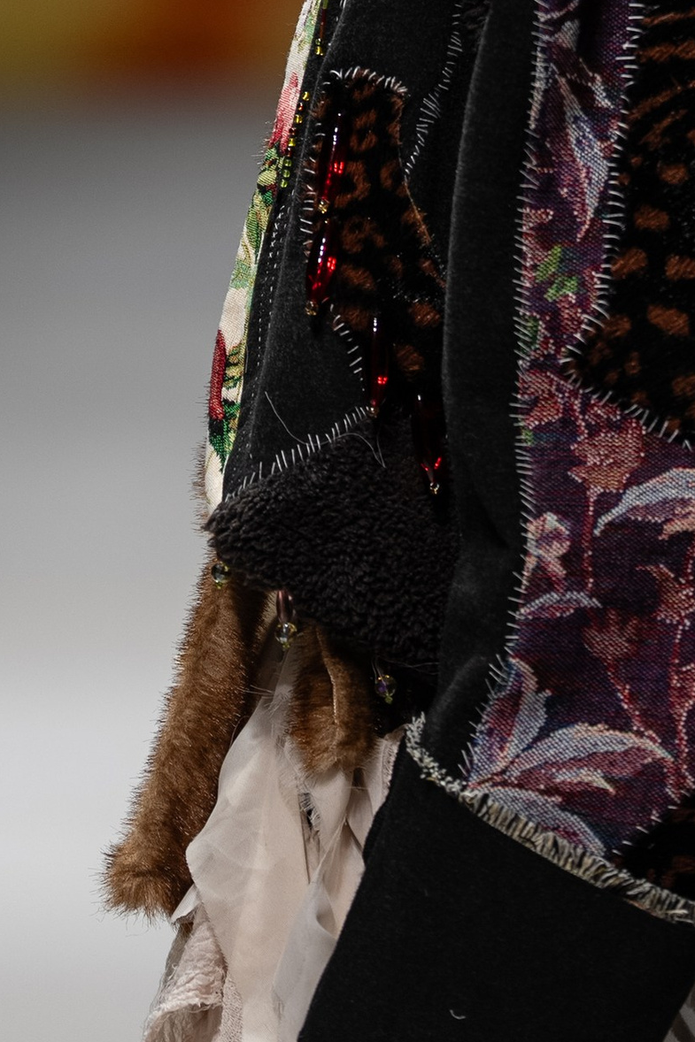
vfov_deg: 3.2
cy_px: -360
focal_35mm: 652
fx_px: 18885
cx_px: 274
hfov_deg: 2.1
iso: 200
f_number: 2.8
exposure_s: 1/400
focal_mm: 200
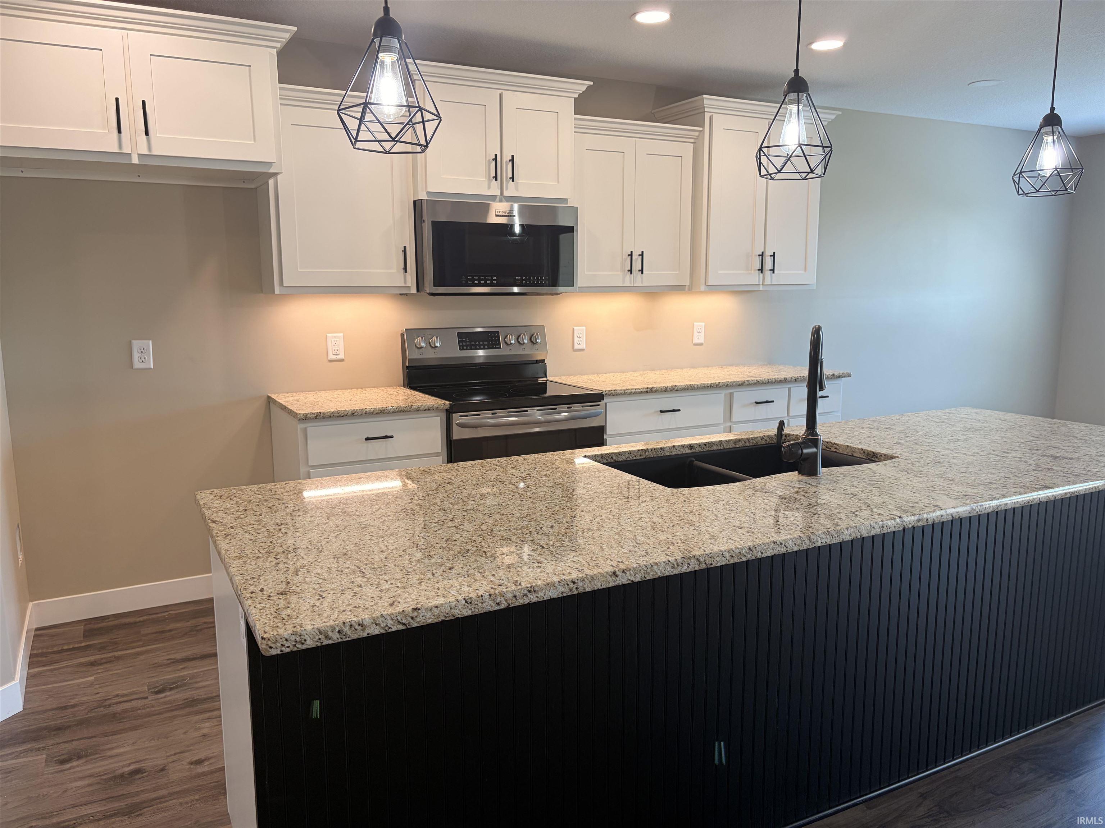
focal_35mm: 26
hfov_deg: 67.3
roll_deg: -0.2
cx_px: 552
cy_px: 414
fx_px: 830
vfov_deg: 53.1
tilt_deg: -9.7
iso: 64
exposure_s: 1/120
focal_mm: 5.96
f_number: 1.6
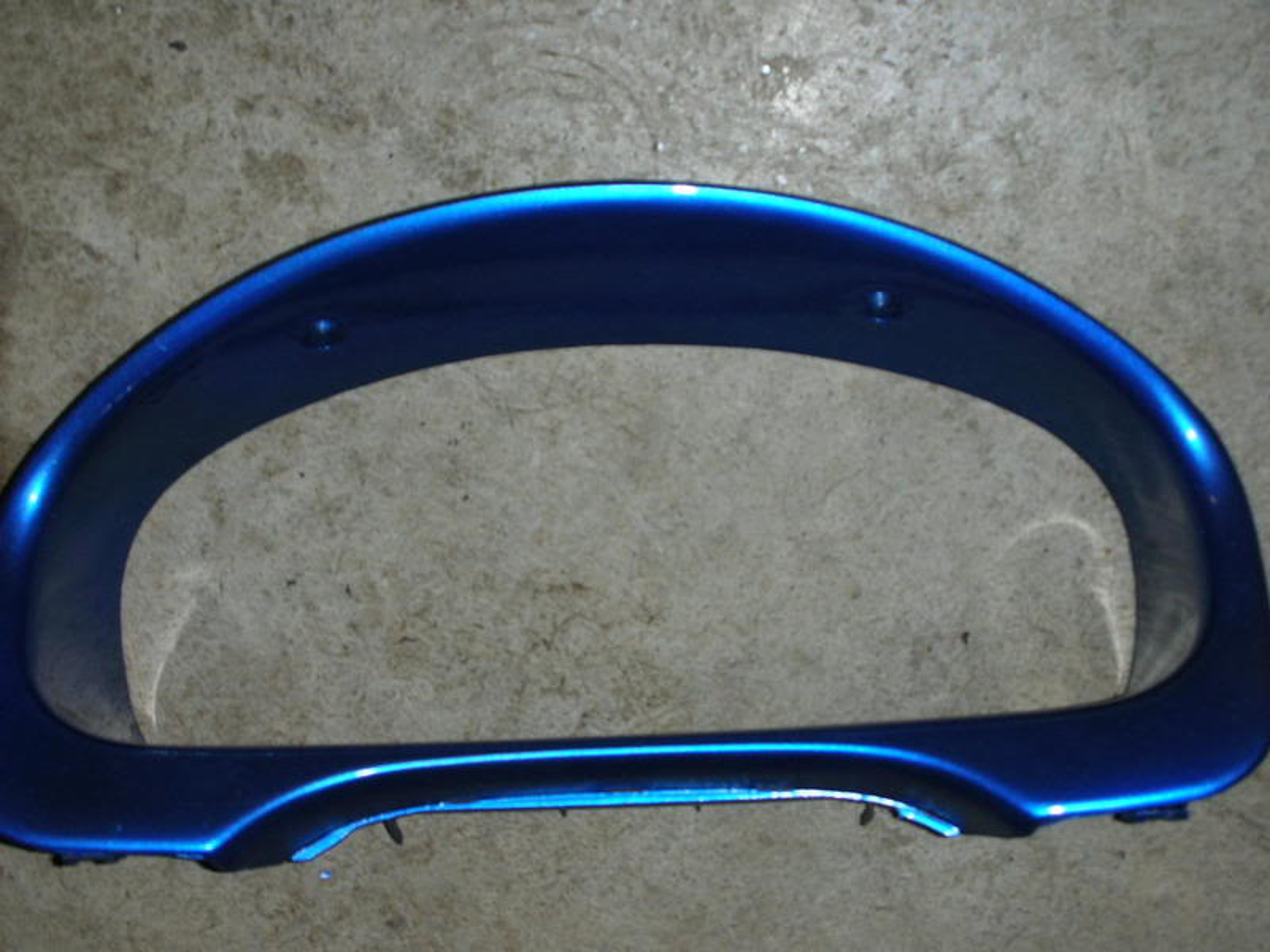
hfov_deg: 26.7
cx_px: 635
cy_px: 476
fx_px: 2678
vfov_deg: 20.2
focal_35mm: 73
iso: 50
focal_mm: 12.2
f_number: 4.4
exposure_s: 1/120
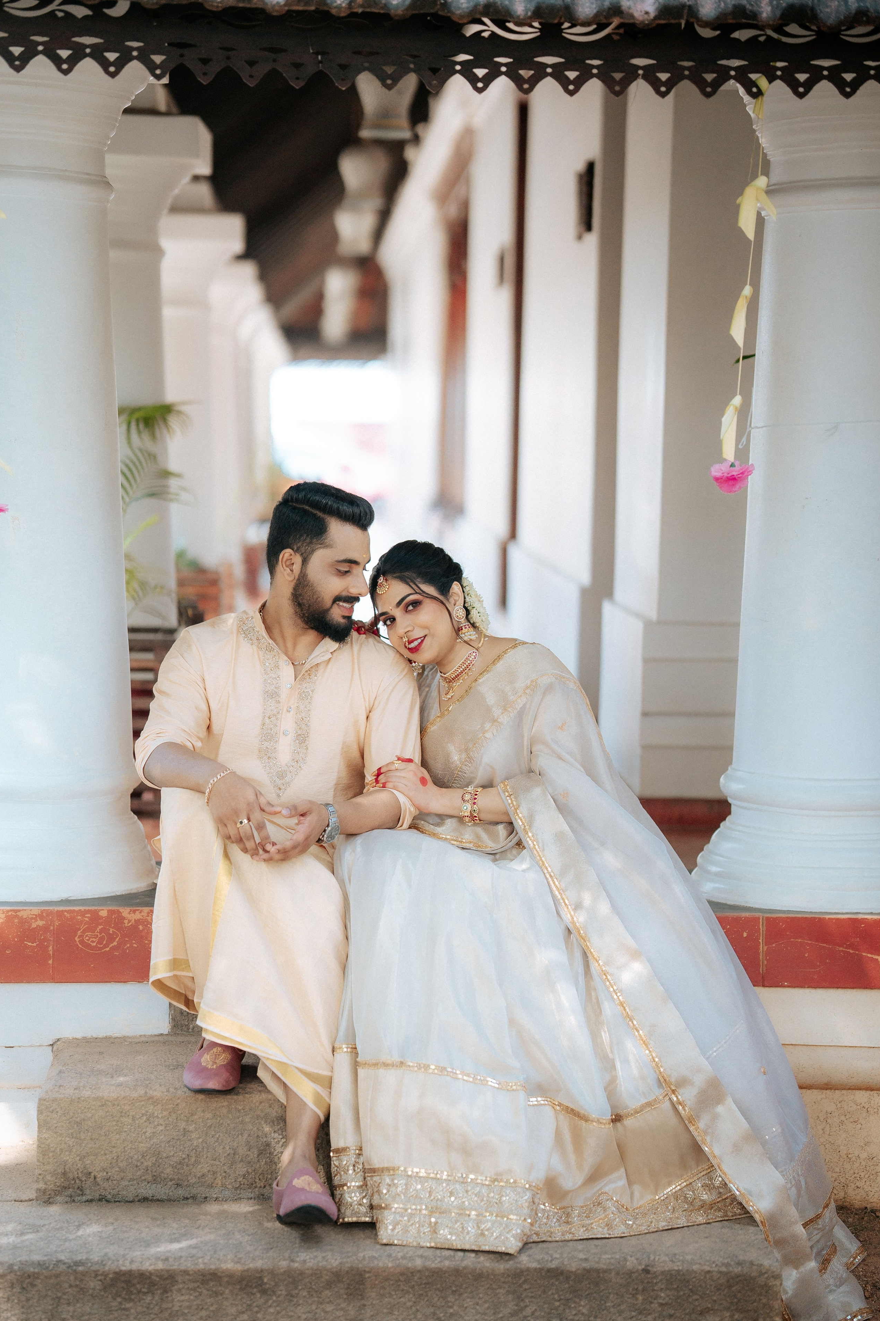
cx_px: 444
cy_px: 659
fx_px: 3153
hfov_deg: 15.9
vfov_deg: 23.6
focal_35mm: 86
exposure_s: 1/4000
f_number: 1.4
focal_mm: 85
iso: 640
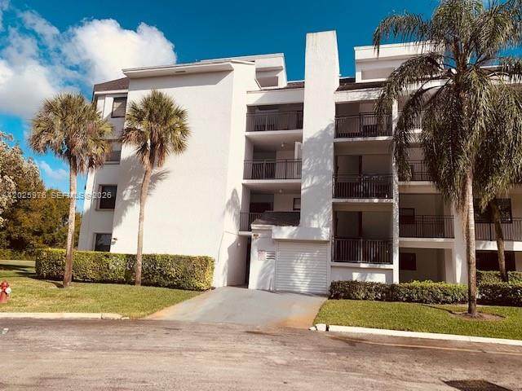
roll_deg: -2.7
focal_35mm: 26
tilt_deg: +12.7
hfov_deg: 67.3
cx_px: 261
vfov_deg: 53.1
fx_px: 392
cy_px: 196
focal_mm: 4.25
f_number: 1.8
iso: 25
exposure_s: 1/3521
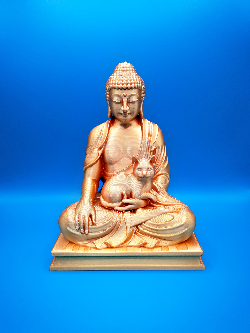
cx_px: 125
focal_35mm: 27
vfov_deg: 65.3
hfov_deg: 51.4
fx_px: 260
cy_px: 166
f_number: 1.8
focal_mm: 4.75
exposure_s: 1/418
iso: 50
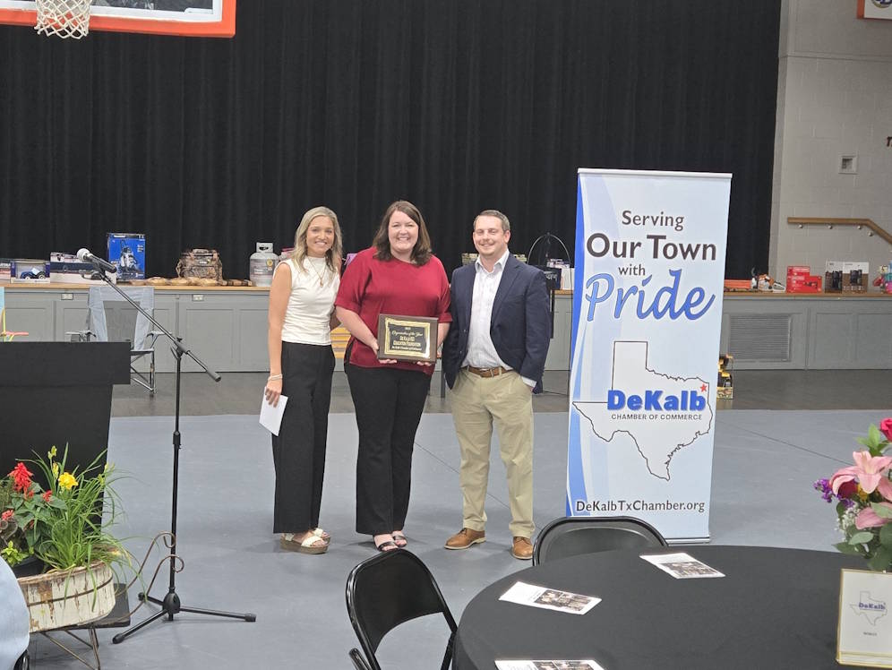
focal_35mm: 23
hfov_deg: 73.9
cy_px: 335
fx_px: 593
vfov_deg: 58.9
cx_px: 446
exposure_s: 1/120
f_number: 1.8
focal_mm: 5.4
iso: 320
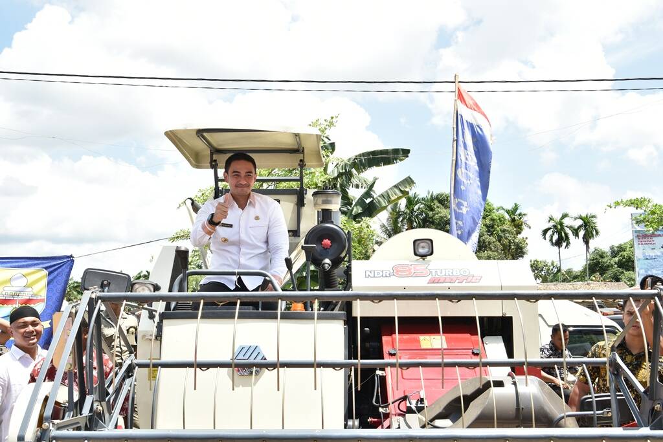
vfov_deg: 31.9
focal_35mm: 42
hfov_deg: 46.4
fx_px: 774
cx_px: 332
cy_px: 221
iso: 250
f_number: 14
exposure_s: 1/100
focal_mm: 42
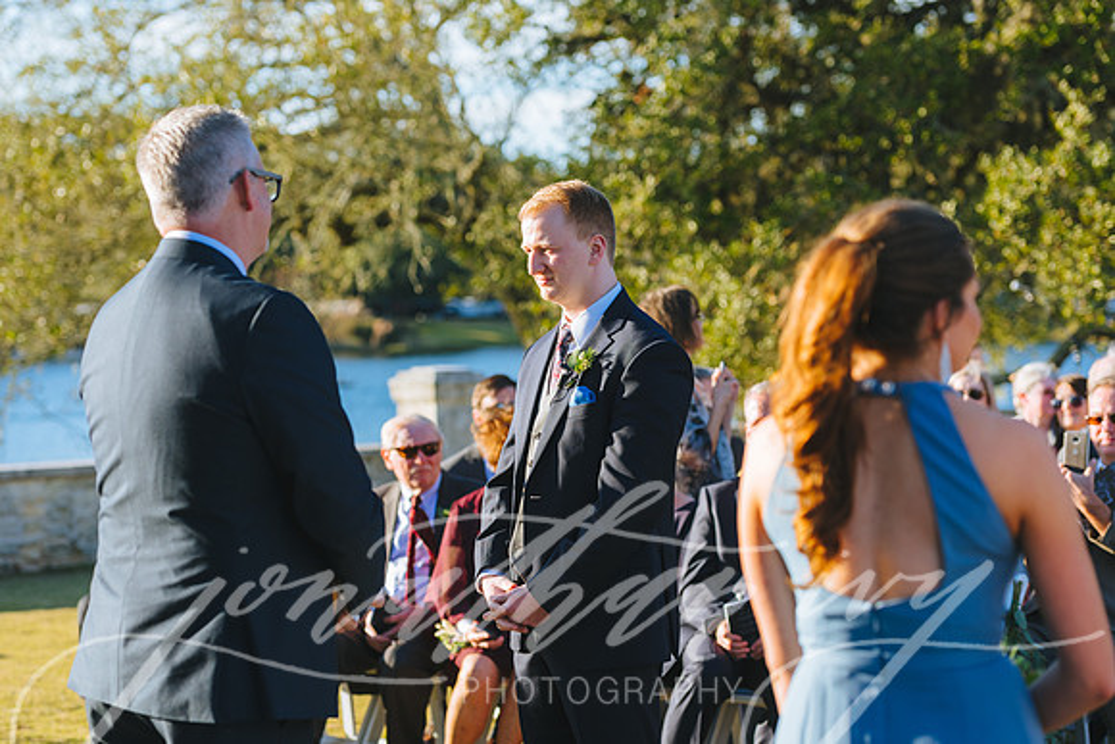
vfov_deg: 14.3
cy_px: 358
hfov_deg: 21.4
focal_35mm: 95
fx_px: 2955
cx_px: 537
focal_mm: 92
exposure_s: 1/800
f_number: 4.5
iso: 200
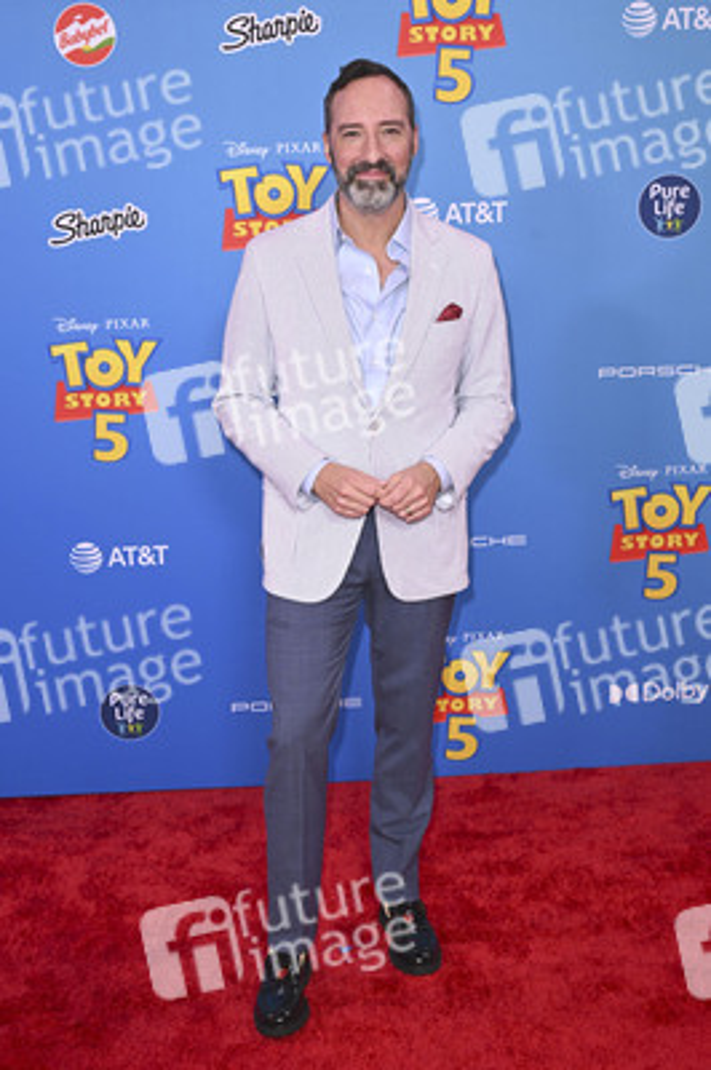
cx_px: 356
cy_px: 535
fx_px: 1306
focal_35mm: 44
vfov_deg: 44.5
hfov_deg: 30.5
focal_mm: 44
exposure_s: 1/250
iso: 1250
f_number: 6.3
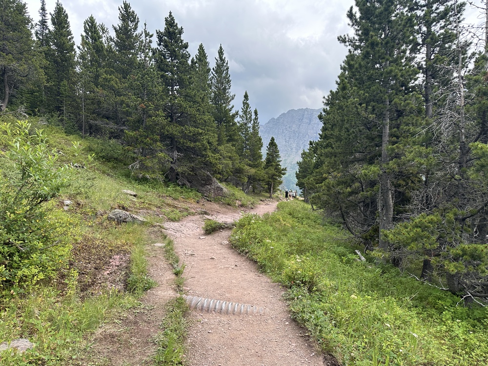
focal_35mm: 24
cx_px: 244
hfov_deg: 71.6
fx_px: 338
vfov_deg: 56.8
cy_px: 183
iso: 80
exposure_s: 1/1107
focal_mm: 6.86
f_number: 1.78
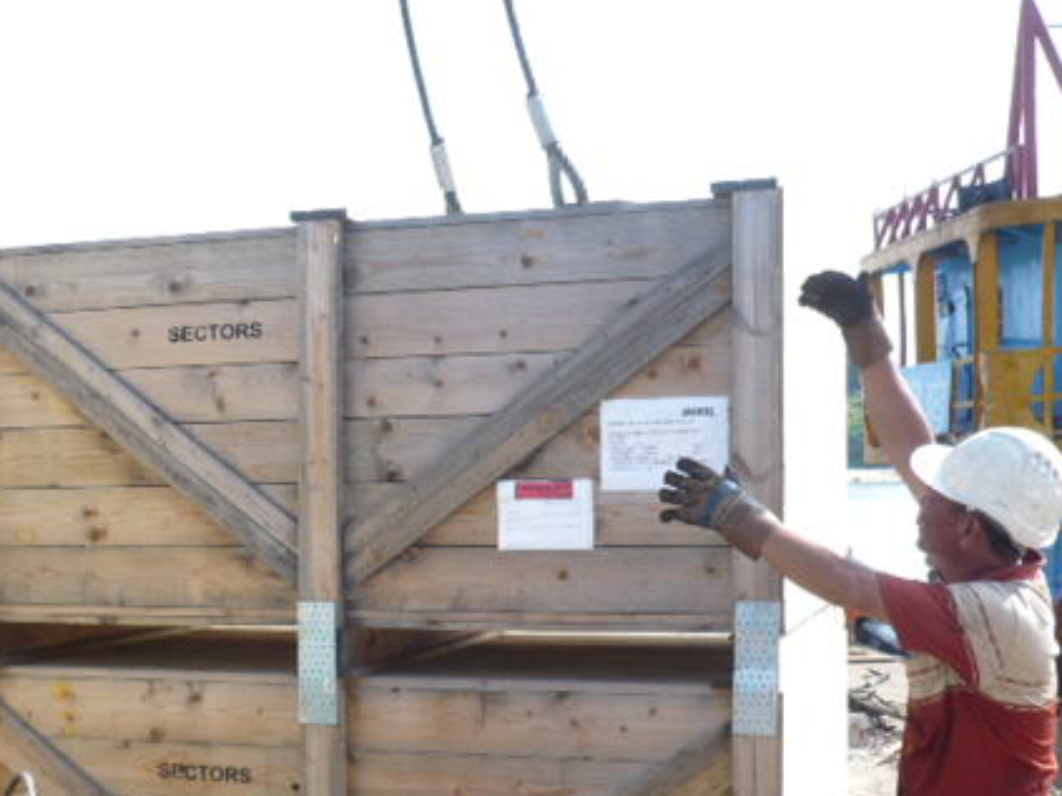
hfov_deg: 36.0
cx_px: 407
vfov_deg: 27.2
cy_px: 565
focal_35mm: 53
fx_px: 1626
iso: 100
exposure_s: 1/400
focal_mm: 5.8
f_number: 2.8
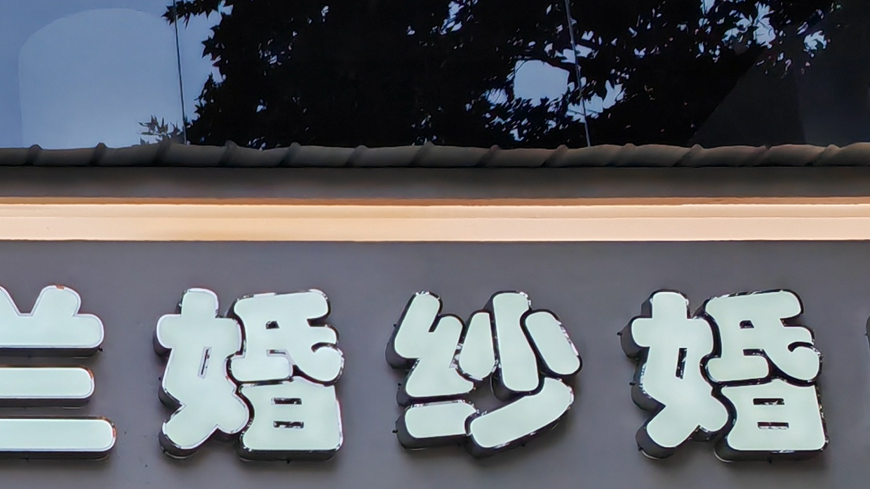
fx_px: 2076
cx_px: -276
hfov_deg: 21.3
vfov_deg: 13.1
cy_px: 592
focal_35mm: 90
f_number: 1.9
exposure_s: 1/100
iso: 80
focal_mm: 5.3
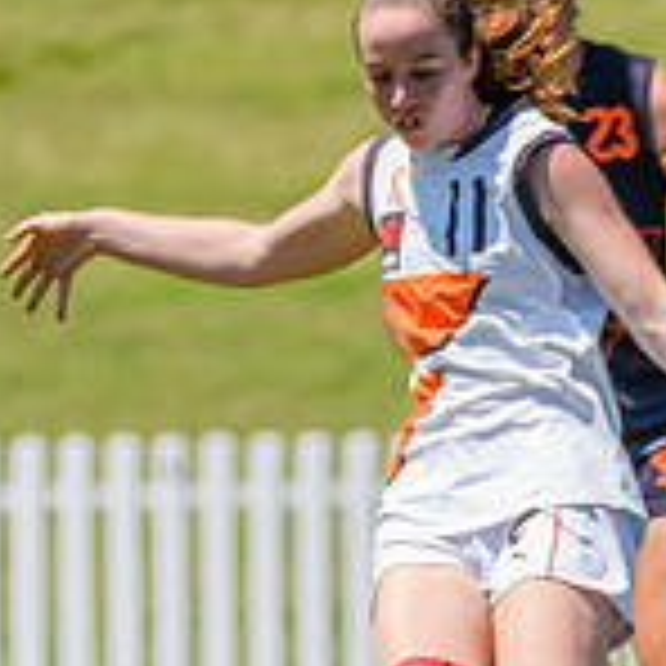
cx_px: 29
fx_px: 52611
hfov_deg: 0.7
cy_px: 537
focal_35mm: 2417
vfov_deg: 0.7
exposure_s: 1/2000
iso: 800
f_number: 8
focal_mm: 450
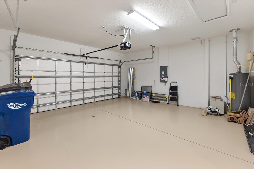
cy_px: 84
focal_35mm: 15
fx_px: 106
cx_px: 127
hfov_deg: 100.4
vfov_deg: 77.3
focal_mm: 10
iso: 2000
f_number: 4
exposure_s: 1/45
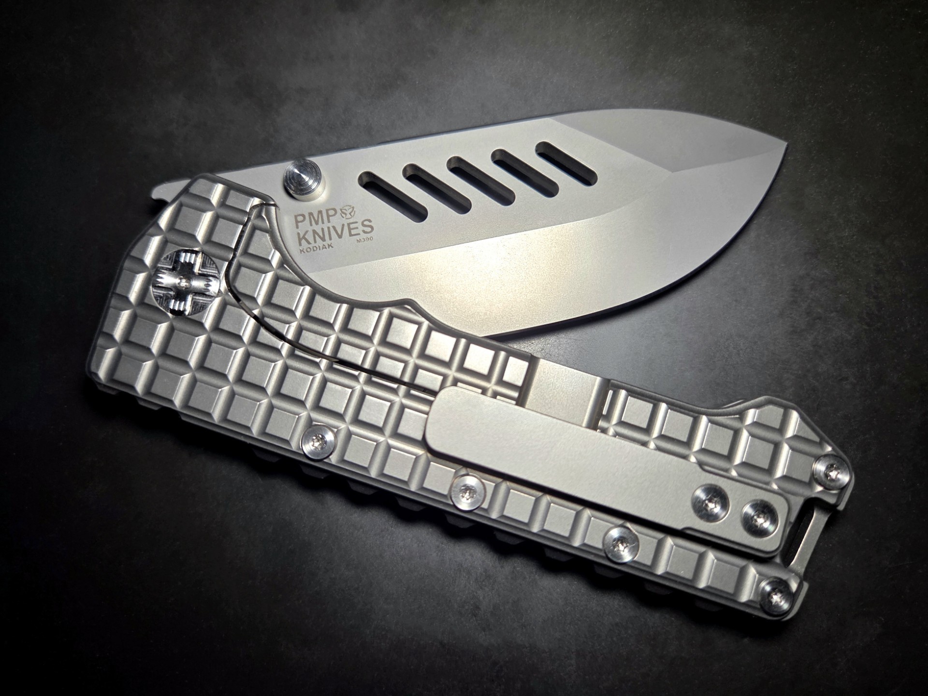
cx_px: 464
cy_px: 348
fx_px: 617
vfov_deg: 58.9
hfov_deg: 73.9
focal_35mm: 23
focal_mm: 5.4
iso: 125
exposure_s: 1/62.1
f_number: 1.8
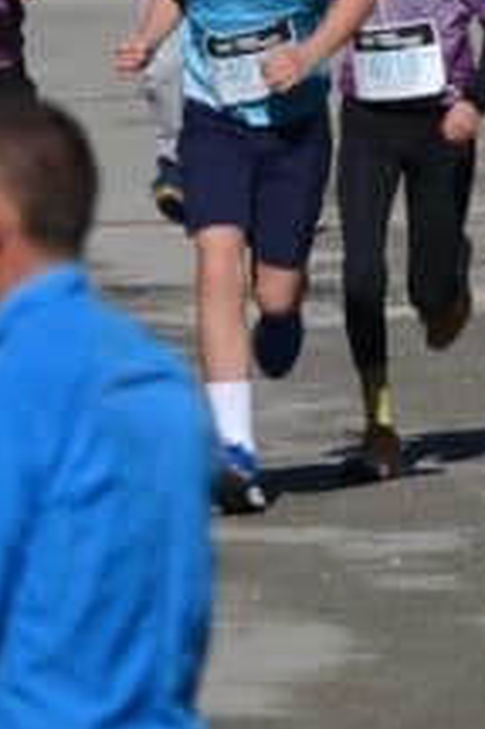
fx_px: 30379
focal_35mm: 1501
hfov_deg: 0.9
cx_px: 102
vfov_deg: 1.4
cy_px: 3
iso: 360
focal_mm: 280
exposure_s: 1/2000
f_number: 7.1
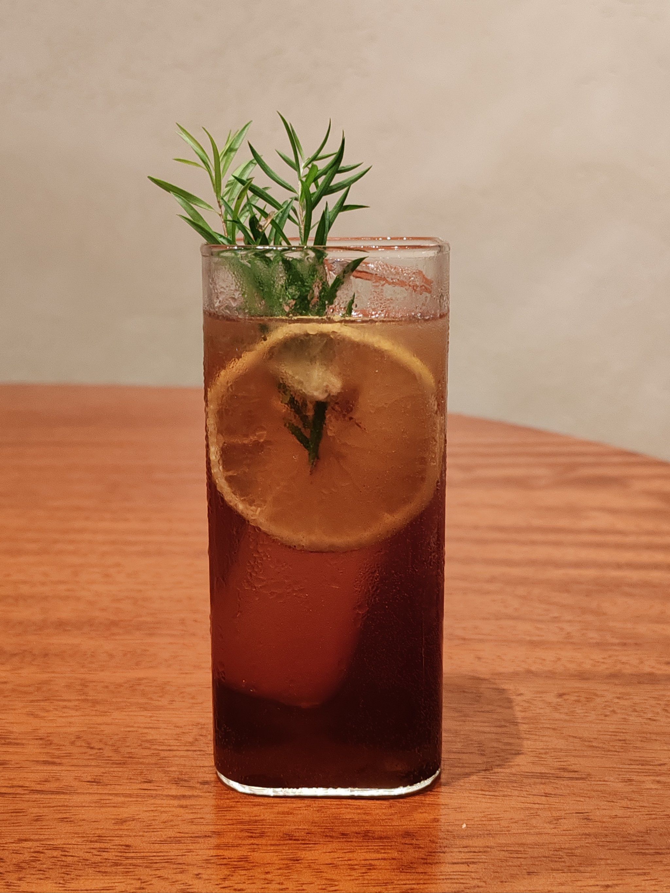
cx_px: 335
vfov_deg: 41.2
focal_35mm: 46
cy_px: 446
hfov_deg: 31.5
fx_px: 1187
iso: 1600
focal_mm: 6.12
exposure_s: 1/50
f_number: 1.9
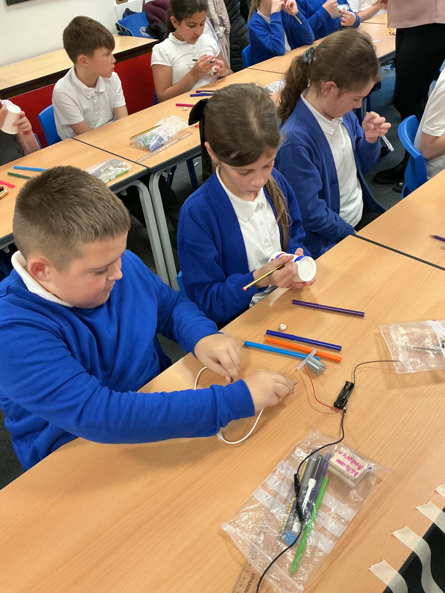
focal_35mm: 29
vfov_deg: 61.7
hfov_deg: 48.2
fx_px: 497
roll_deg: +9.8
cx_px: 222
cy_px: 296
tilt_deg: -39.5
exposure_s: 1/60
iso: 160
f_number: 1.8
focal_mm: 3
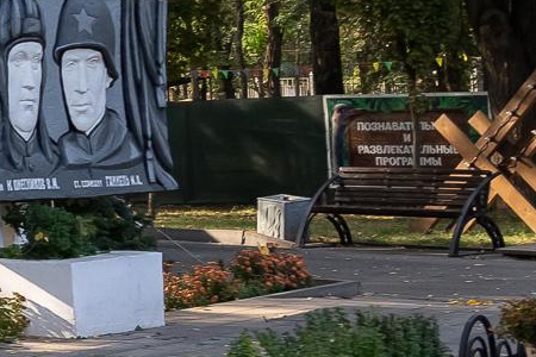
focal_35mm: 171
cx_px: -935
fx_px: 2546
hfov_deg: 9.9
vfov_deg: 7.9
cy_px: -94
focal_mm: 26
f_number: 4
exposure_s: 1/800
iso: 450
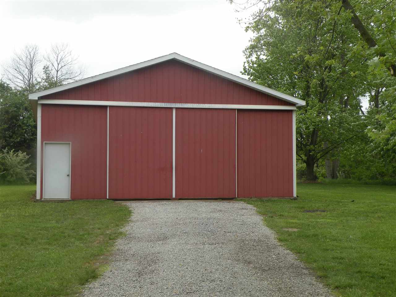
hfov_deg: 34.3
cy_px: 148
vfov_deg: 26.1
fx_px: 641
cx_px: 198
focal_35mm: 56
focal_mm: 9.8
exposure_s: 1/130
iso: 64
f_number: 5
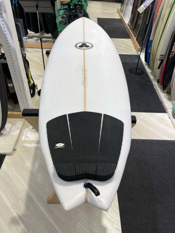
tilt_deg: -43.0
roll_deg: -2.3
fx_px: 175
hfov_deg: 53.1
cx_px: 88
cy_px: 116
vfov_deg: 67.3
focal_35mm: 26
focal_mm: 5.1
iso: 40
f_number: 1.6
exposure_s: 1/120
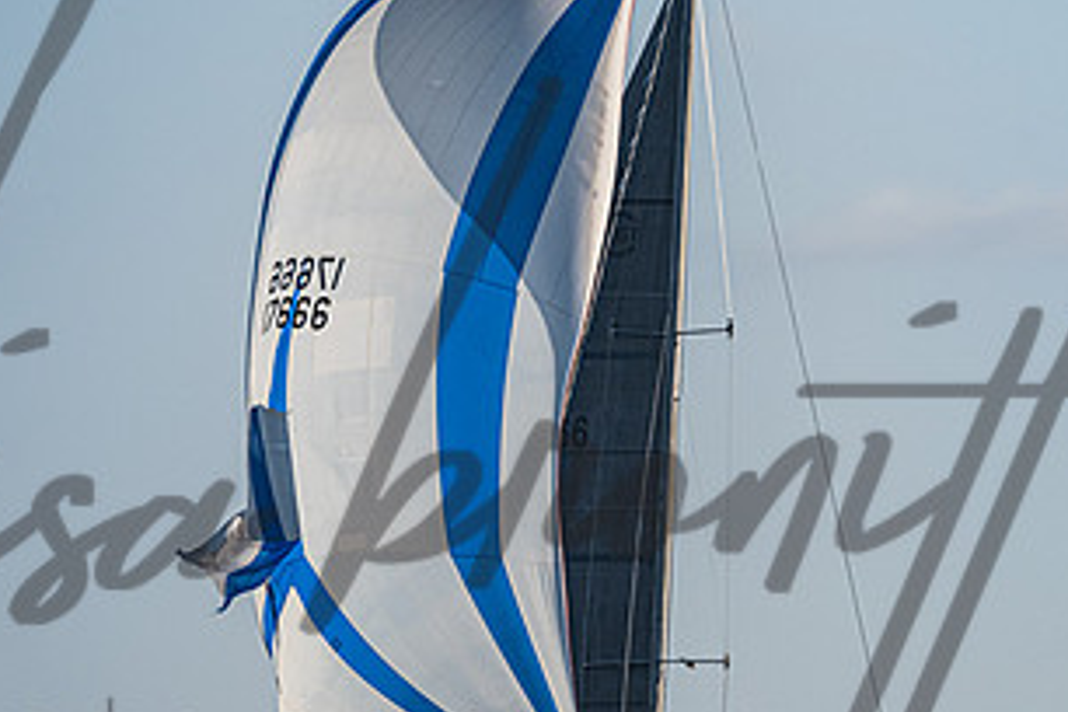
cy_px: 328
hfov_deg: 2.7
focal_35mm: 771
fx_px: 22871
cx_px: 855
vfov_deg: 1.8
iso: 400
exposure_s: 1/2500
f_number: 6.3
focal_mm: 320
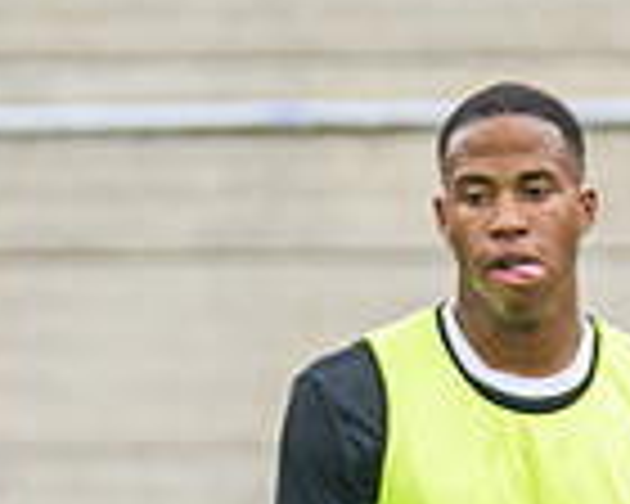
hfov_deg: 1.1
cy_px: 1088
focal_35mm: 1816
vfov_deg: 0.9
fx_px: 33860
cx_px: 84
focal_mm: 220
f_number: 2.8
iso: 400
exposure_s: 1/1250
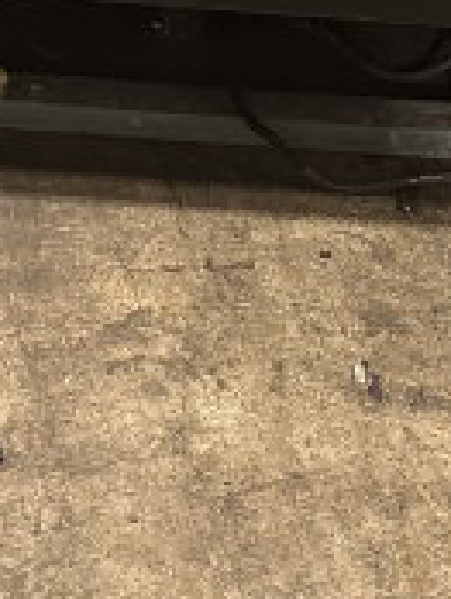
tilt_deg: -19.6
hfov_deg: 12.9
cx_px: -103
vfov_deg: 13.8
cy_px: -735
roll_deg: -1.8
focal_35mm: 112
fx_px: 1941
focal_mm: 6.86
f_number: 1.78
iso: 320
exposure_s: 1/60
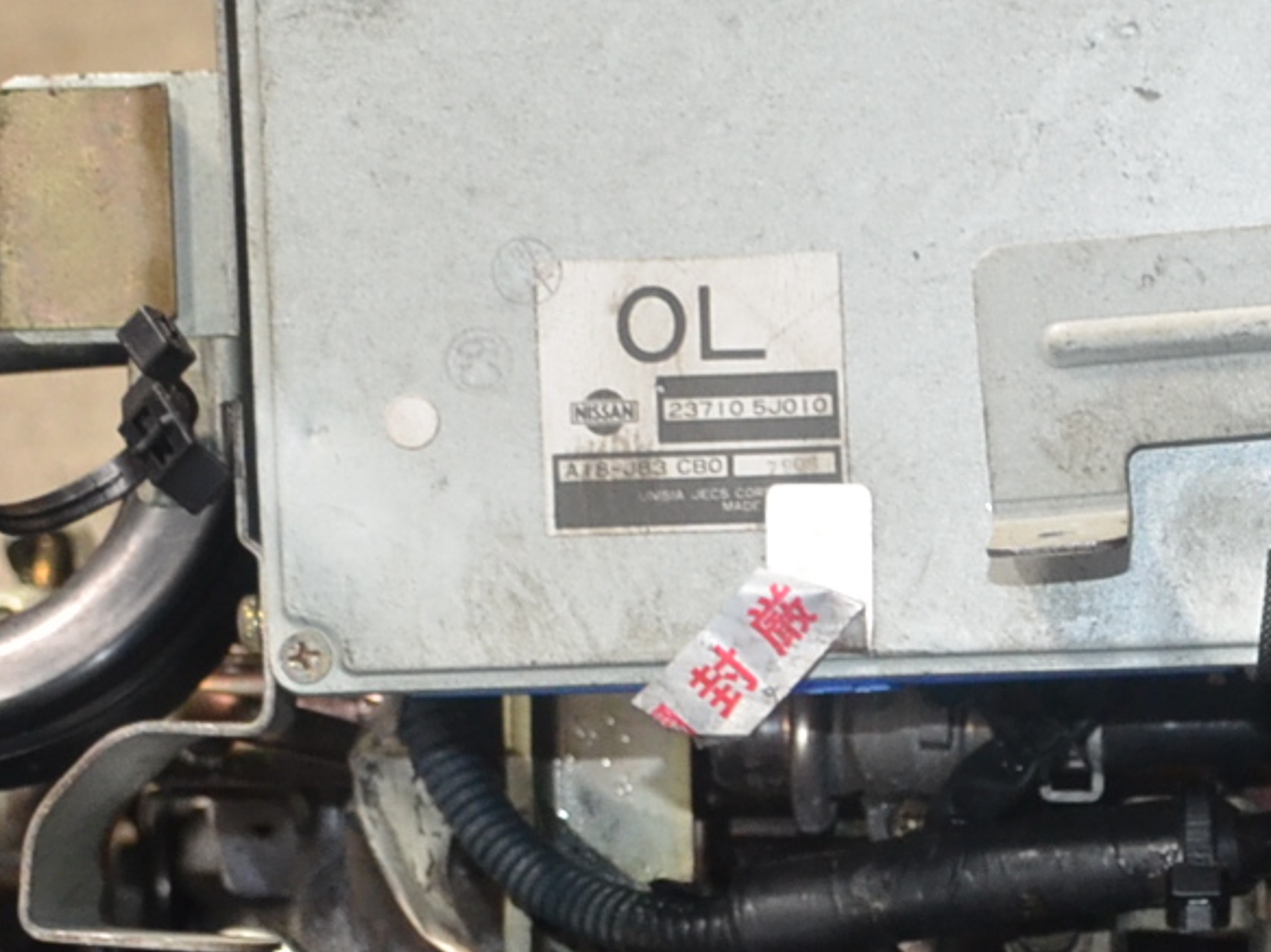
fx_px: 5140
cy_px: 1220
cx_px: 1397
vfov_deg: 10.4
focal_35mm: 140
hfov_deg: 13.8
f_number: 3.8
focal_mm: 23
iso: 800
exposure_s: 1/60
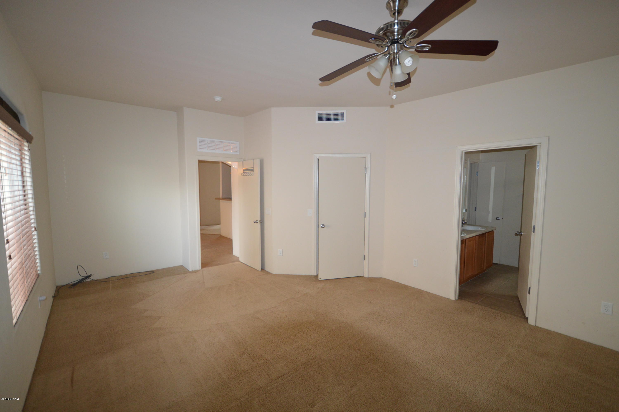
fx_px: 258
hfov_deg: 100.4
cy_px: 206
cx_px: 310
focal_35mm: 15
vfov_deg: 77.2
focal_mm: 10
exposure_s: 1/60
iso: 800
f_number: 3.5
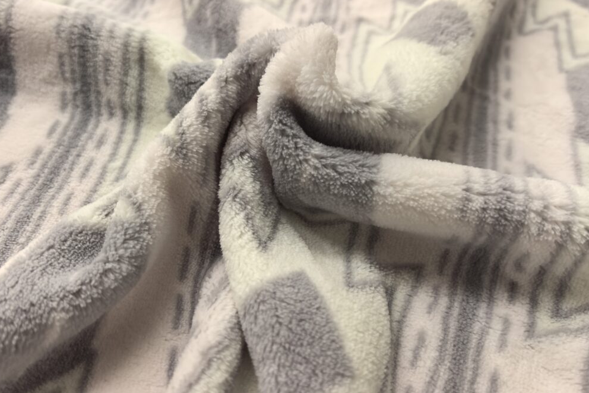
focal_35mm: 29
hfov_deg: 63.7
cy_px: 196
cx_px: 286
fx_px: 474
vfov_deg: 44.9
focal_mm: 6.98
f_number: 2
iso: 2000
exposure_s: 1/1125
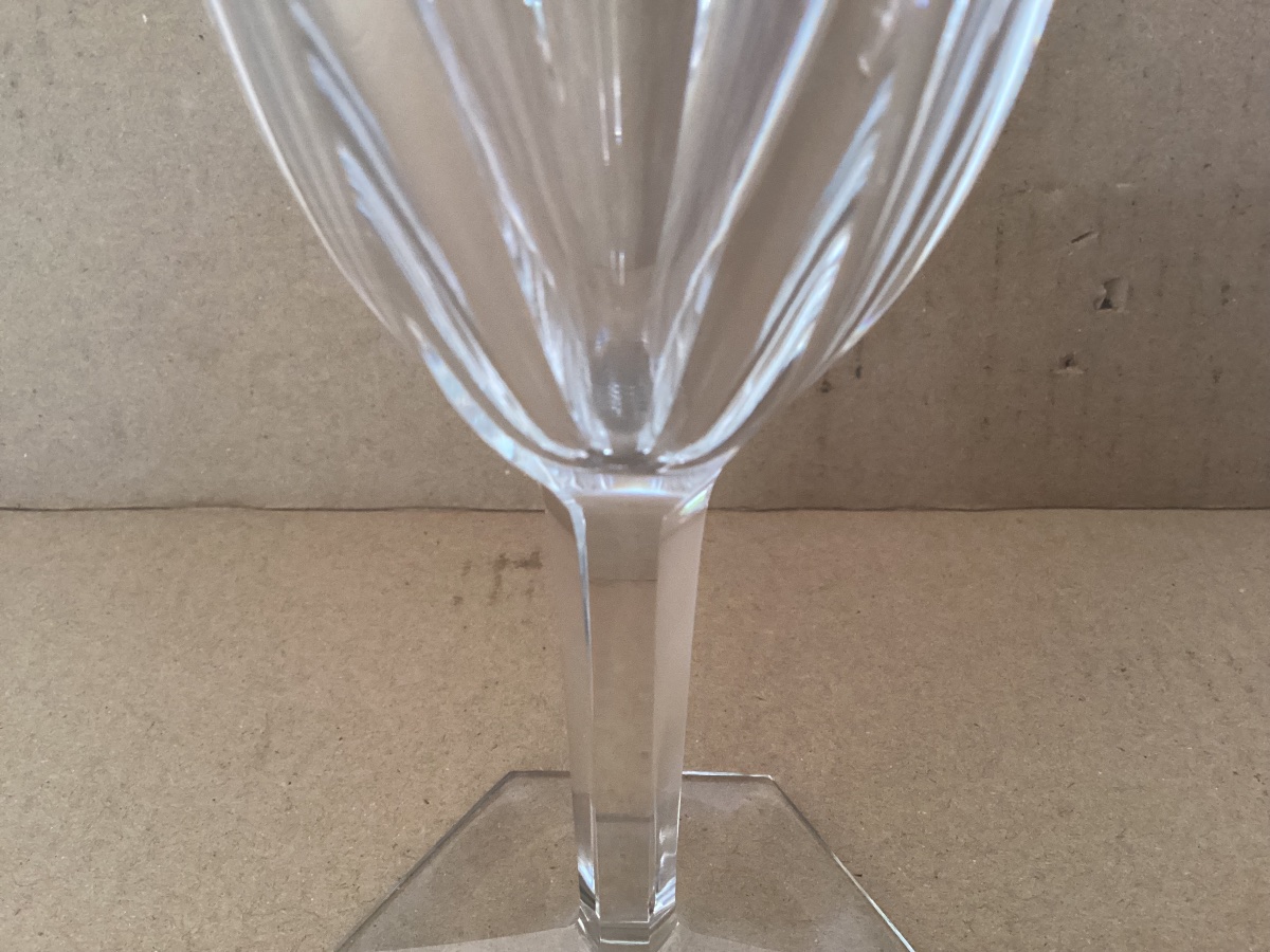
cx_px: 635
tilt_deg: -32.0
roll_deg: -2.5
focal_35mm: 31
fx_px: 1137
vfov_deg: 45.4
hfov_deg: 58.4
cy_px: 476
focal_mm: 3.3
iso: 400
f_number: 2.4
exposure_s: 1/25
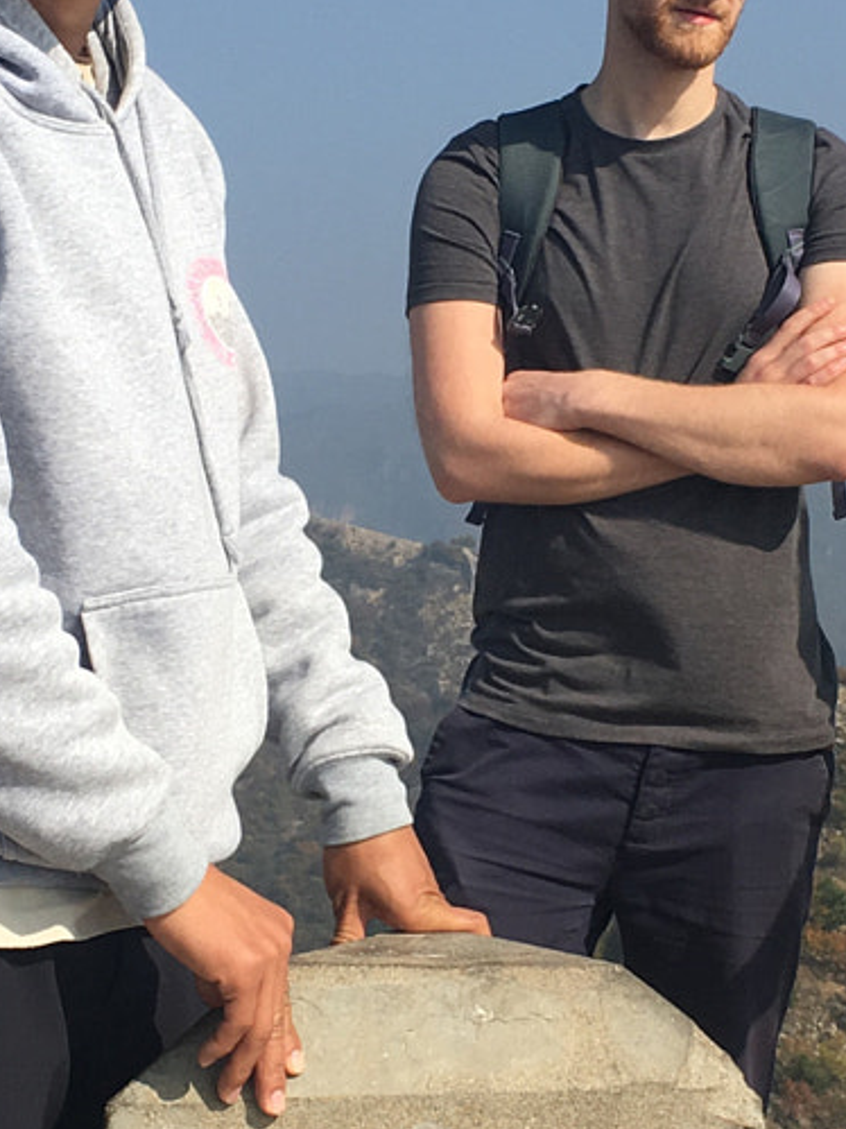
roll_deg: +0.2
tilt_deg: -3.3
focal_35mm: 93
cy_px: 645
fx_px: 3032
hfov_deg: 15.9
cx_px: 491
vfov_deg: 21.1
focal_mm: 4.15
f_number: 2.2
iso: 25
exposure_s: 1/1972
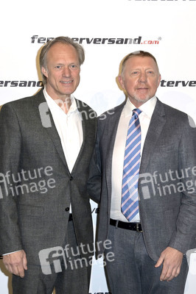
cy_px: 147
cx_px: 98
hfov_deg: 21.9
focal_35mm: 62
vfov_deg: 32.4
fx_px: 507
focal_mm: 62
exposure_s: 1/250
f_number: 5.6
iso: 640
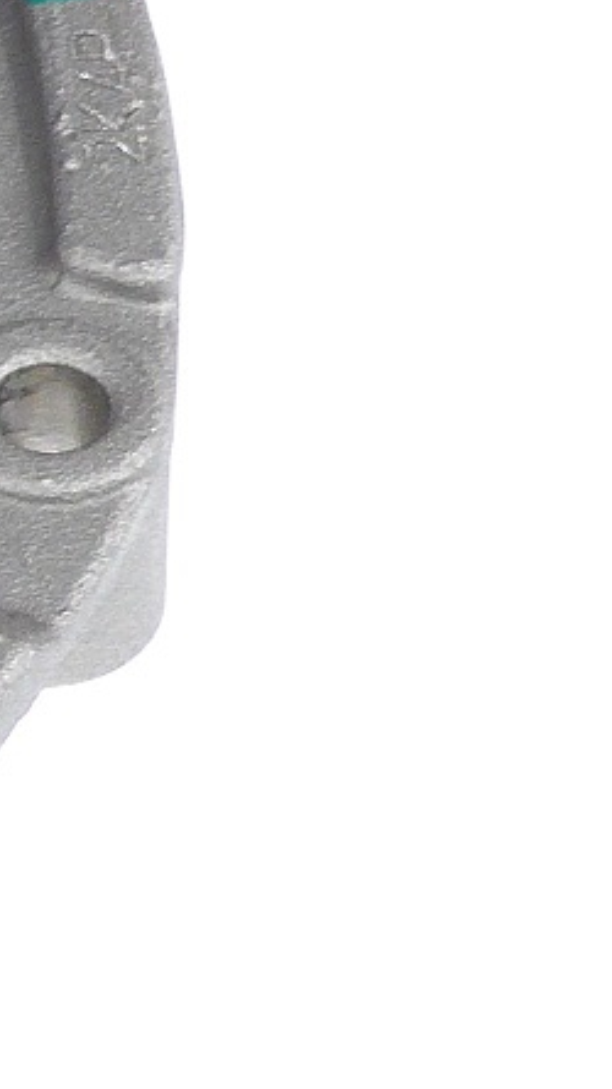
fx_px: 9760
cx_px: -1711
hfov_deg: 3.4
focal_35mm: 338
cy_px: 86
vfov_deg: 6.4
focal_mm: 12.4
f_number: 3.3
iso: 100
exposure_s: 1/60
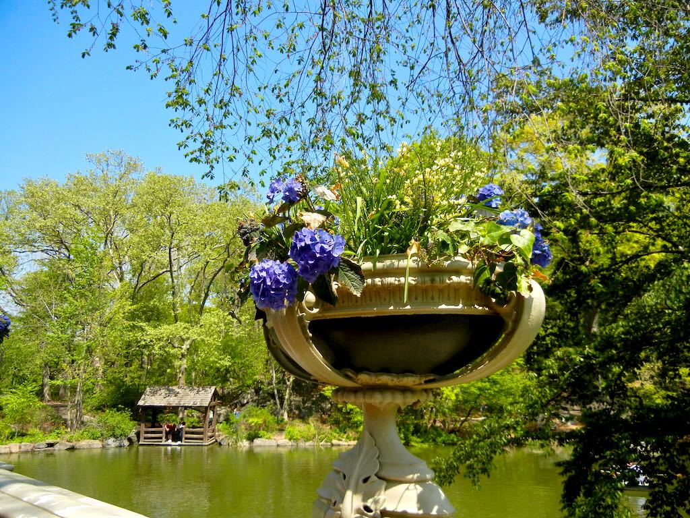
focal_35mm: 30
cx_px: 345
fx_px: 598
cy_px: 259
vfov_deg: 46.8
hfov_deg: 60.0
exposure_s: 1/350
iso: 160
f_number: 7
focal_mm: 5.4
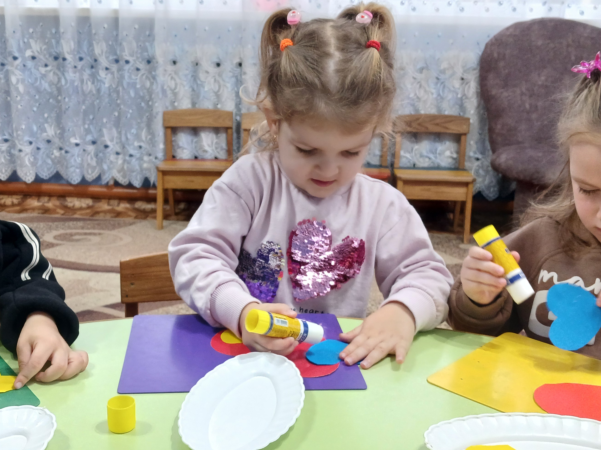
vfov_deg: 34.3
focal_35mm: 42
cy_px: 250
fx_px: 729
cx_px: 238
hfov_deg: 44.5
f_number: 1.8
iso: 250
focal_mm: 4
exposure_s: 1/33.3
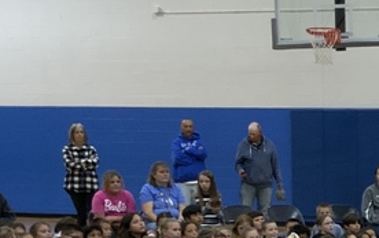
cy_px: 279
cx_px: 472
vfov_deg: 11.3
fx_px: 1178
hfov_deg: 17.3
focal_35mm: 114
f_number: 1.8
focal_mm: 3
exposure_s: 1/60
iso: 125
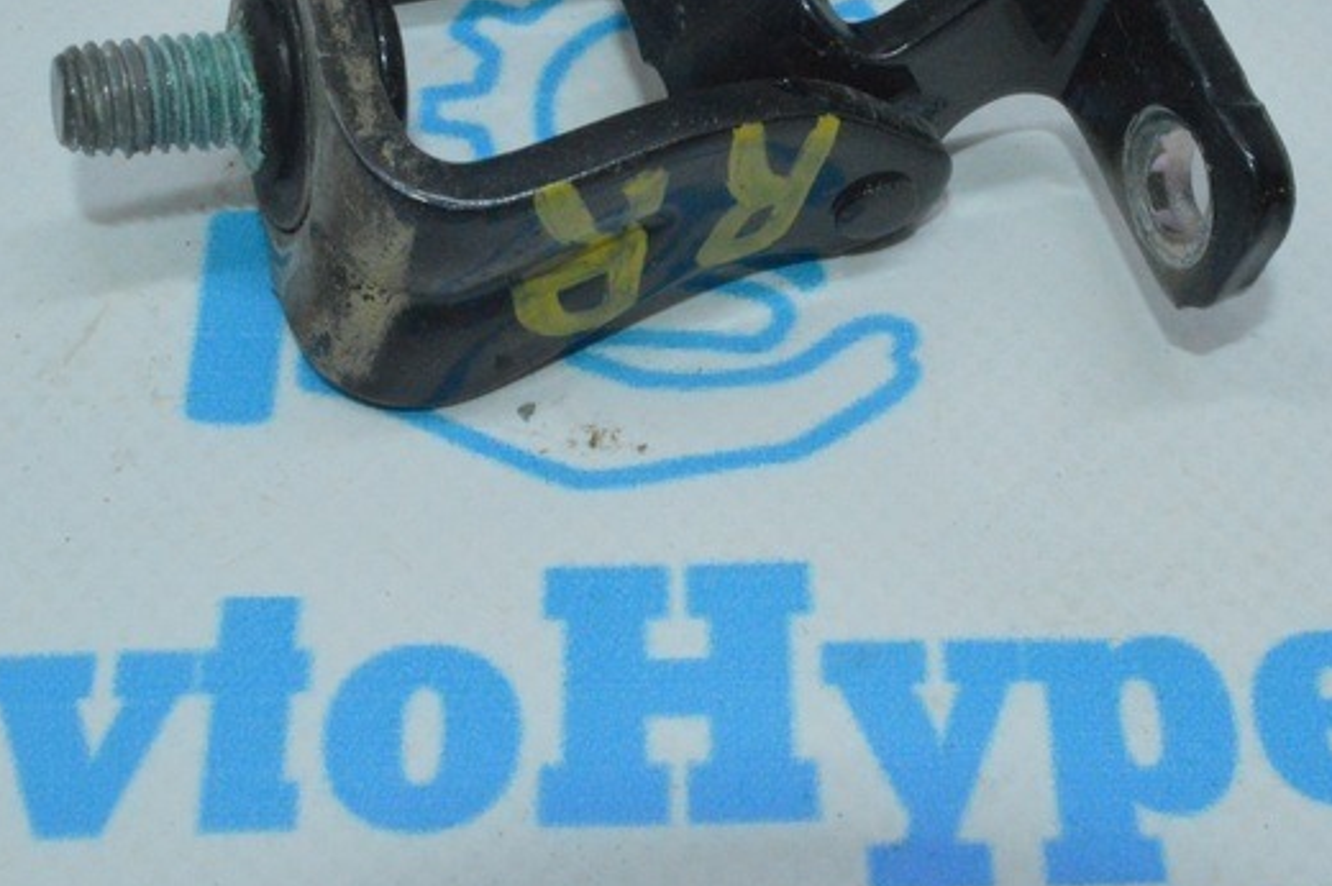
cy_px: 147
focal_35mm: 65
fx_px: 2403
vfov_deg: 20.6
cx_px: 768
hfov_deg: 30.9
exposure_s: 1/60
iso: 4500
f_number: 25
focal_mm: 22
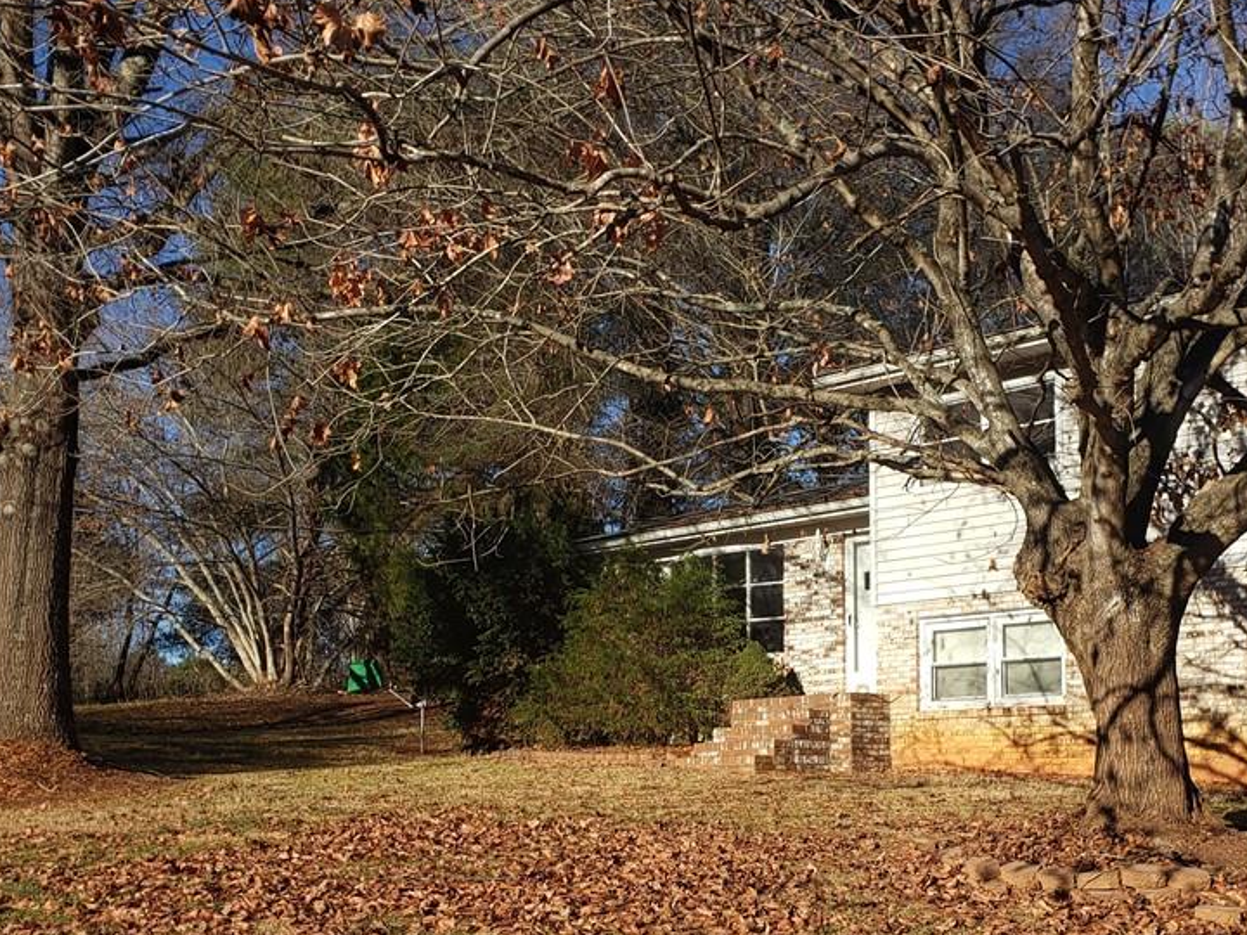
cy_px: 639
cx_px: 850
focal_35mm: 37
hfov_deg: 49.1
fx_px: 1333
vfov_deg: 38.1
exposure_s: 1/1073
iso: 50
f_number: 2.4
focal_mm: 4.3
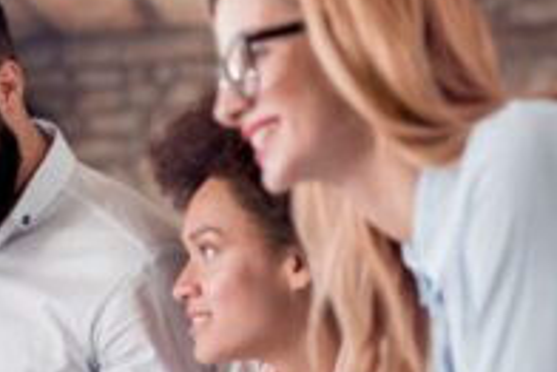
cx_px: -65
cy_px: 432
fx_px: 2369
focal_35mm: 153
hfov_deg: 13.1
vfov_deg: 8.9
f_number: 1.8
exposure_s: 1/100
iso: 250
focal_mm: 50
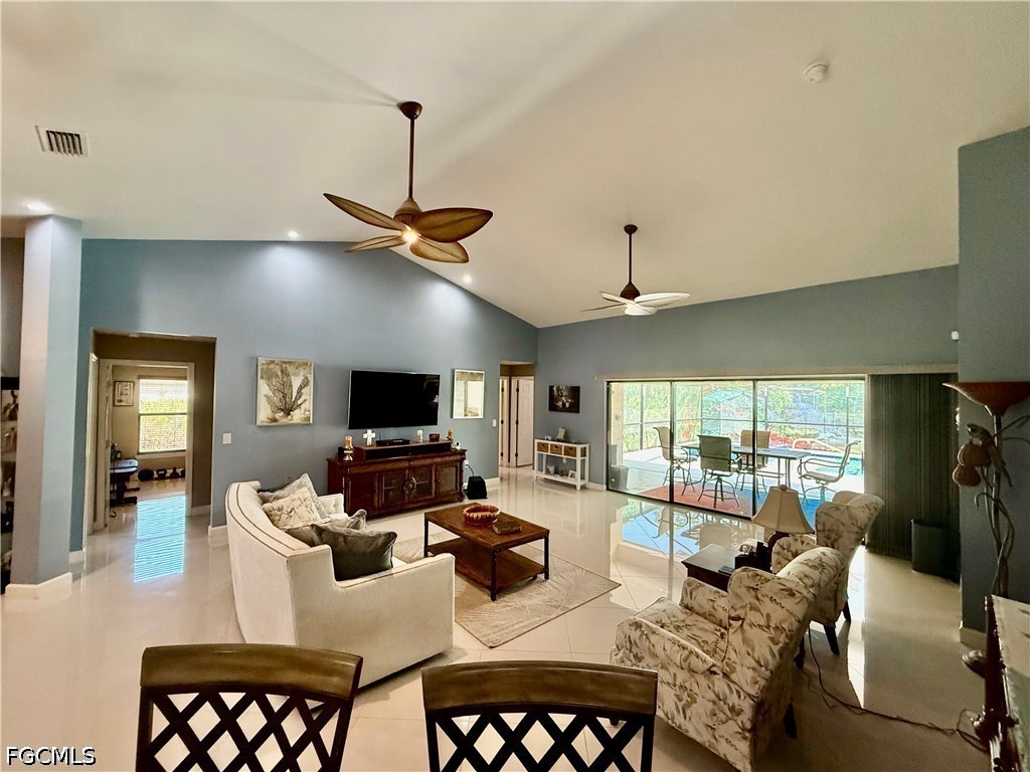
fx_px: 417
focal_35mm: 14
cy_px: 386
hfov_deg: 102.1
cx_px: 515
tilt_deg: -0.8
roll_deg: -2.7
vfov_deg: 85.7
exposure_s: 1/120
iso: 400
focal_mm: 2.22
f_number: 2.2
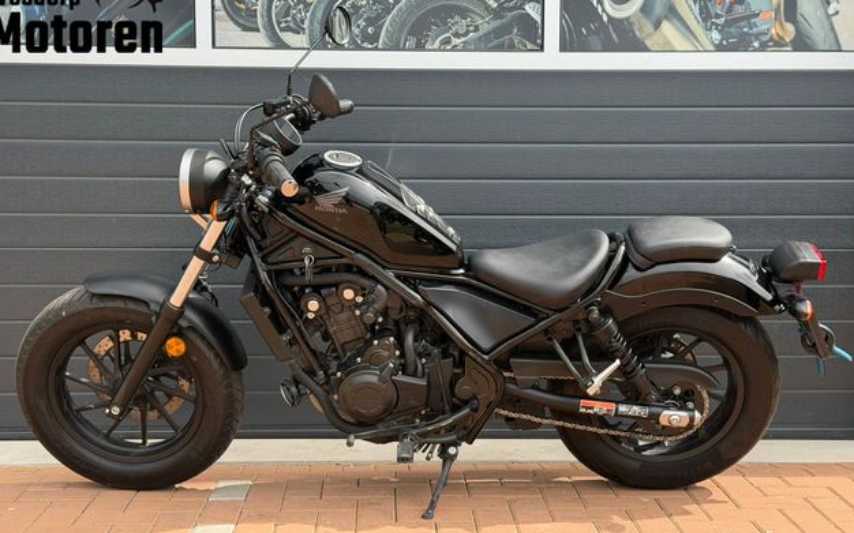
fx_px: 1210
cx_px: 424
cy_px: 289
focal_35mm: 52
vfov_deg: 24.9
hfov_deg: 38.9
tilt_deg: -4.6
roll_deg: -0.2
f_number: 1.78
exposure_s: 1/1883
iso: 80
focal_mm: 6.76
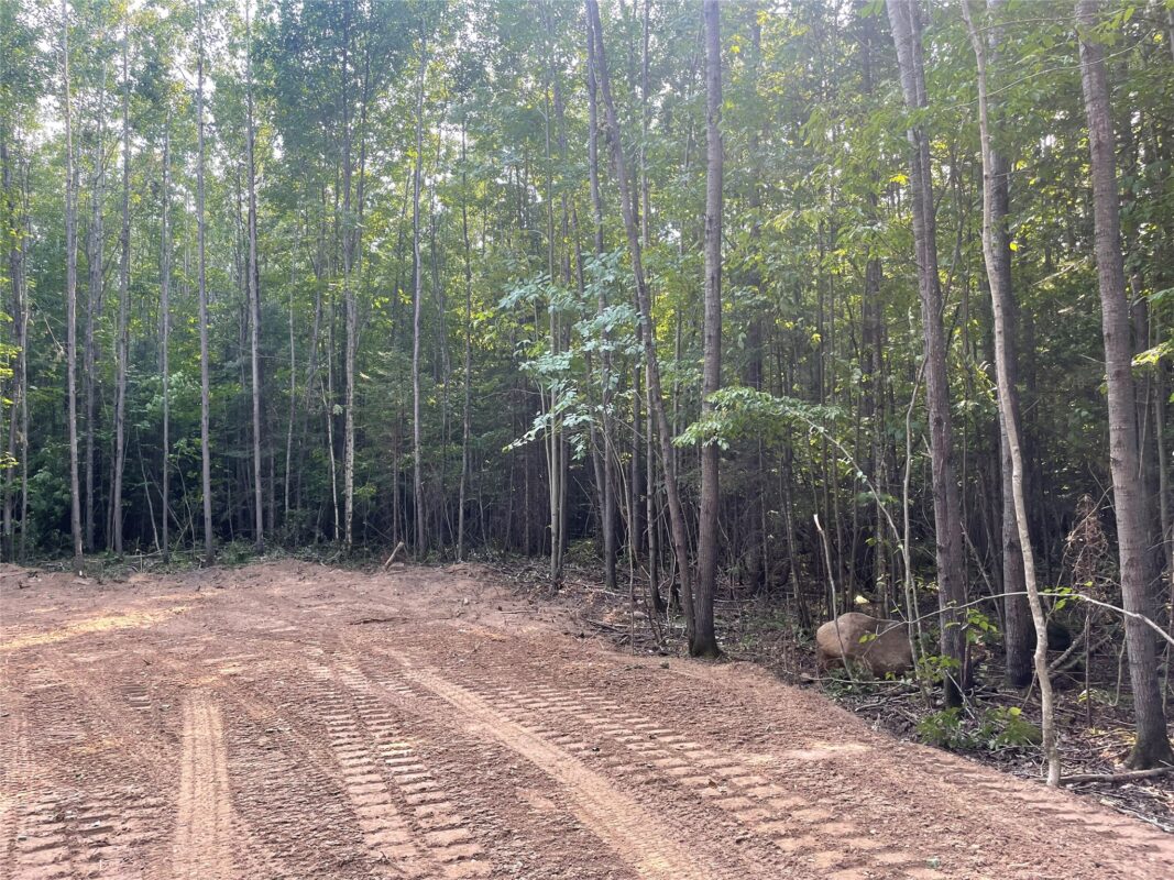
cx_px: 587
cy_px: 440
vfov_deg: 53.1
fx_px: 882
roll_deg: +1.2
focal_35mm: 26
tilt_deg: +4.0
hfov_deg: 67.3
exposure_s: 1/121
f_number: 1.6
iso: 32
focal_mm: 4.2
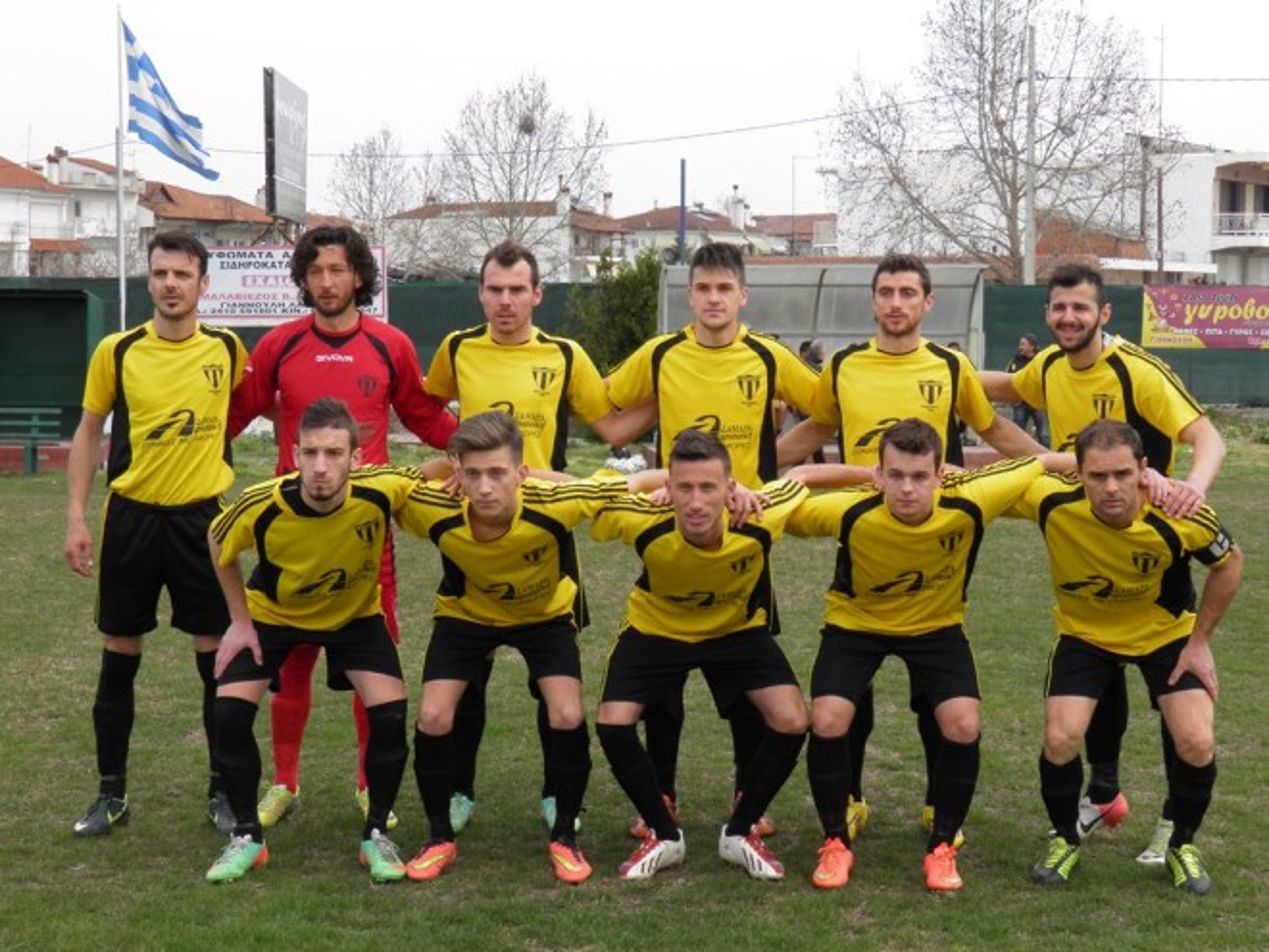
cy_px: 476
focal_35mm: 62
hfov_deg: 31.2
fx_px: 2273
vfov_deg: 23.7
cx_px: 634
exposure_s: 1/125
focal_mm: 11.2
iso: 50
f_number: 6
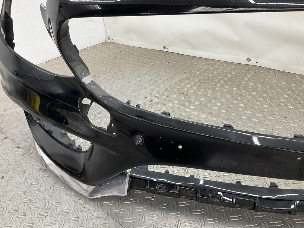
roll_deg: +4.5
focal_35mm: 29
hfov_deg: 61.7
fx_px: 255
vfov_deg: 48.2
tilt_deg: -32.6
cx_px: 152
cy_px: 114
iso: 40
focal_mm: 3
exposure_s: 1/120
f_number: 1.8
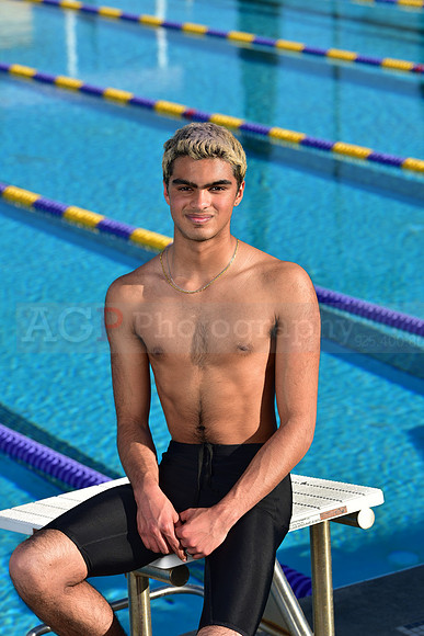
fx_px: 2154
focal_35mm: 122
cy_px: 318
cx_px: 212
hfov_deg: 11.2
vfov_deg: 16.8
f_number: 6.3
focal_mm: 122
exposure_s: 1/250
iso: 64
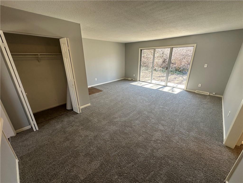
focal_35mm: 14
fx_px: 98
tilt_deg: -19.3
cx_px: 122
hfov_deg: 102.1
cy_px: 92
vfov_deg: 85.7
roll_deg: +0.5
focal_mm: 2.22
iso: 80
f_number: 2.2
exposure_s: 1/99
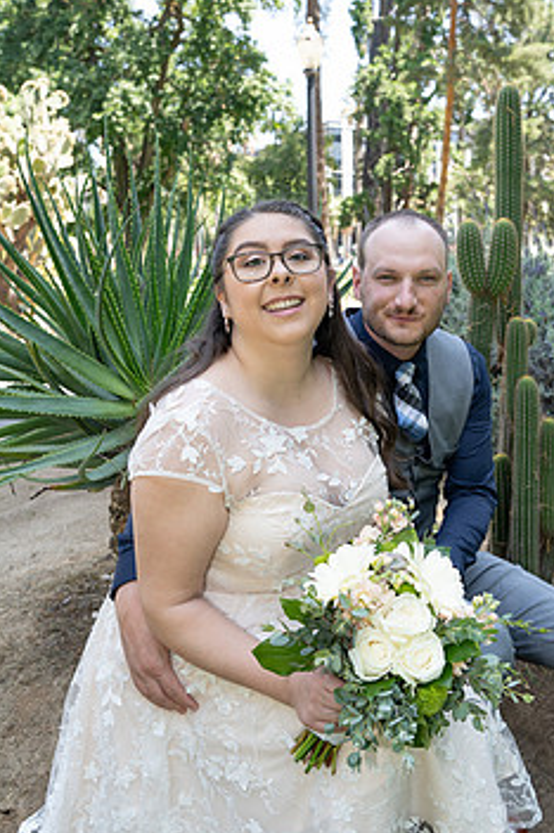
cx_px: 353
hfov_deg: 40.7
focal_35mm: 32
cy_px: 364
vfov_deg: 58.6
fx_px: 740
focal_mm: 25
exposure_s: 1/250
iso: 250
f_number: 4
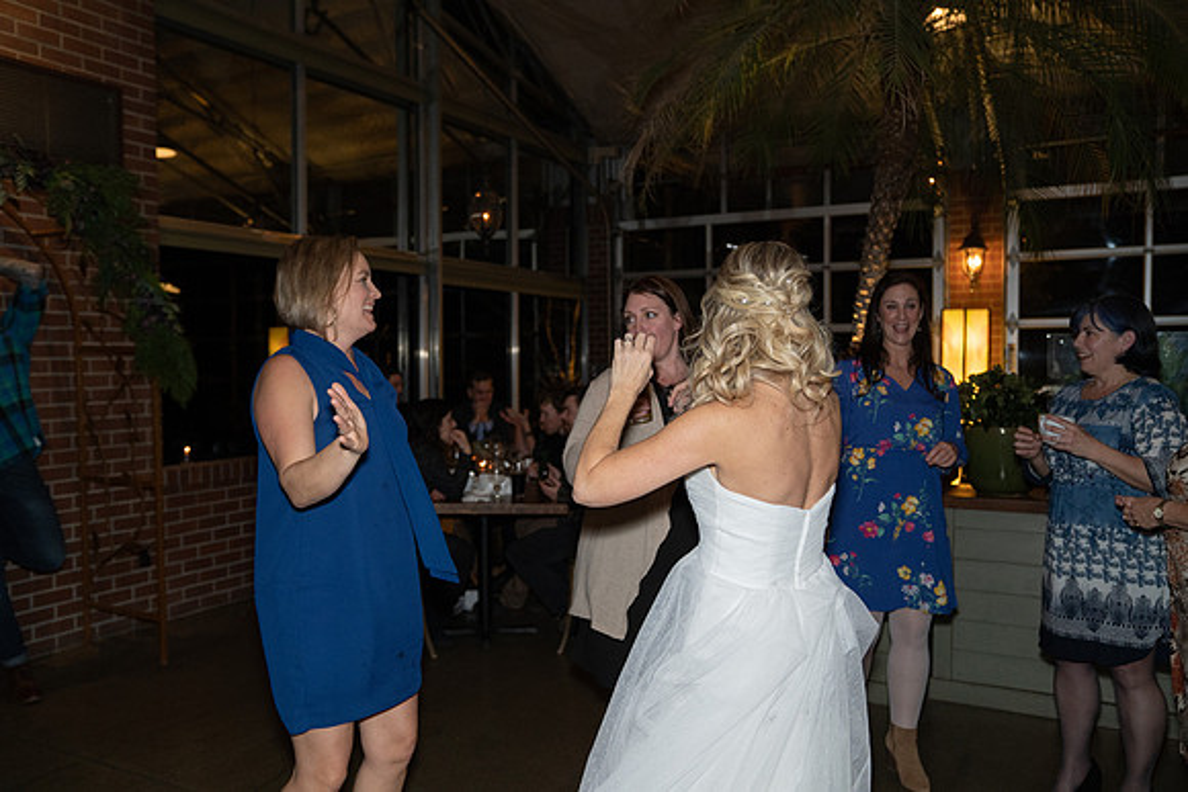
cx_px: 594
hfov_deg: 63.6
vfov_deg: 45.0
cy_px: 396
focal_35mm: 29
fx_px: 957
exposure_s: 1/250
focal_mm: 29
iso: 2500
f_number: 2.8
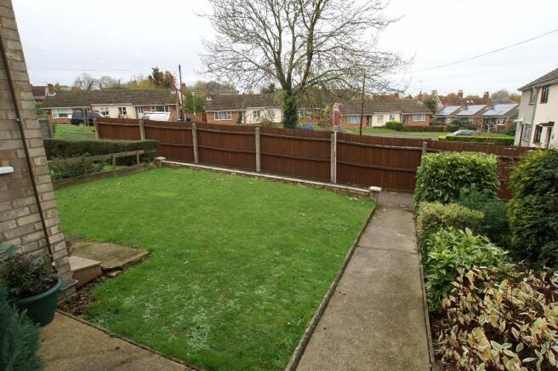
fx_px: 279
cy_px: 186
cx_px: 279
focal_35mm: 18
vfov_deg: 67.3
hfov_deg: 90.1
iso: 100
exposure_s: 1/50
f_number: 8
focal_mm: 12
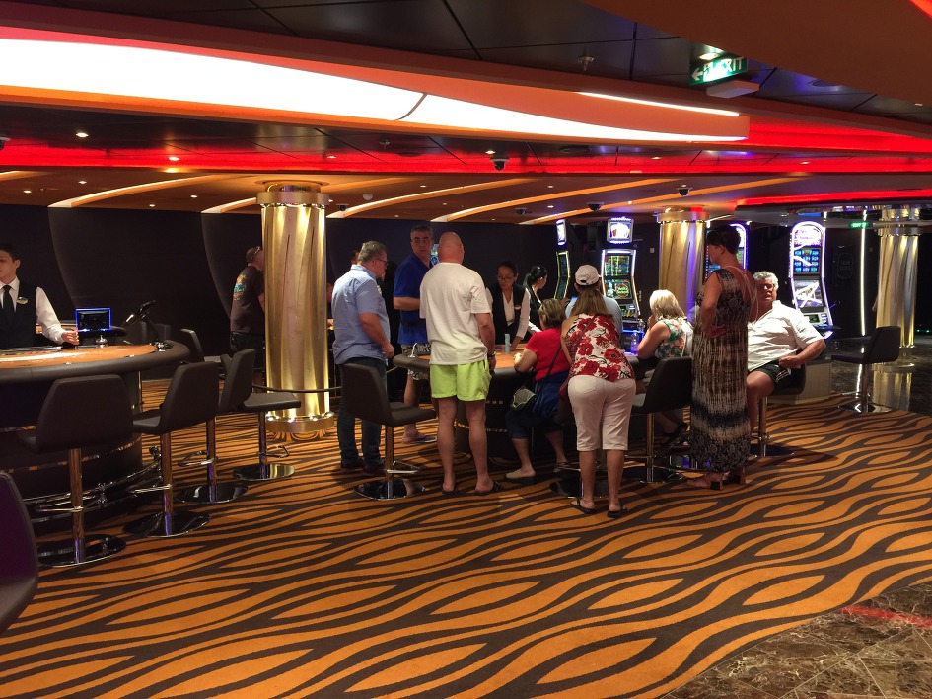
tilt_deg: -5.8
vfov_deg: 48.2
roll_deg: -0.6
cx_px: 466
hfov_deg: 61.7
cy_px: 350
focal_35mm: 29
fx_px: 780
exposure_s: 1/15
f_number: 2.2
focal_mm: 4.15
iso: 64
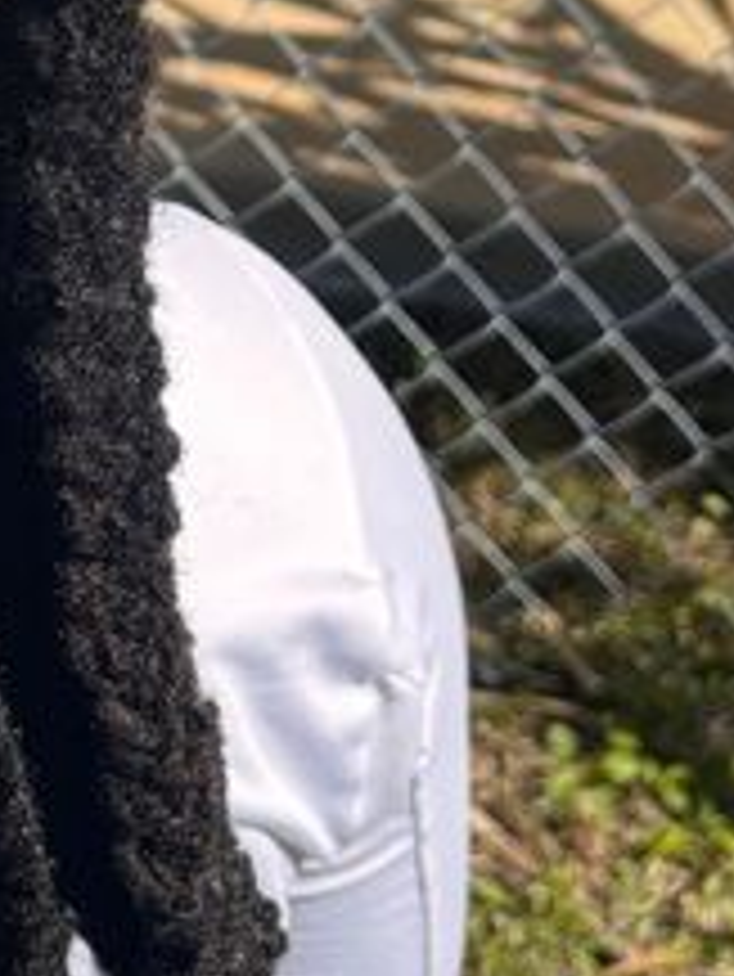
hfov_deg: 14.7
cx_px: -252
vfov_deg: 19.6
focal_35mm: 96
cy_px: -85
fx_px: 2711
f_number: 1.6
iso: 50
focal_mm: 5.96
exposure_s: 1/2778
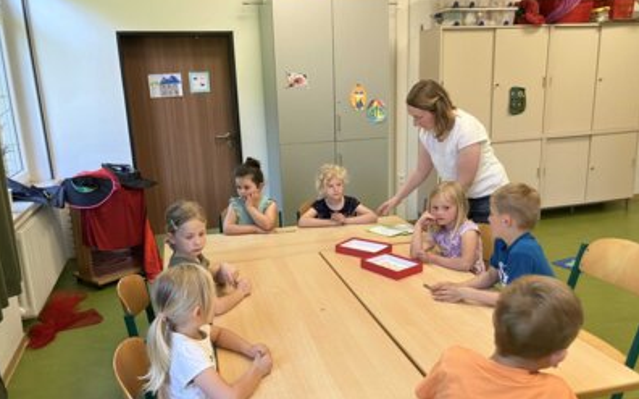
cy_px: 229
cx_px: 318
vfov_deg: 41.7
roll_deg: +2.3
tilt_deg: -14.2
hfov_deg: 62.9
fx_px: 522
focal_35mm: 30
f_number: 1.8
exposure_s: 1/50
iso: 64
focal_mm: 3.99
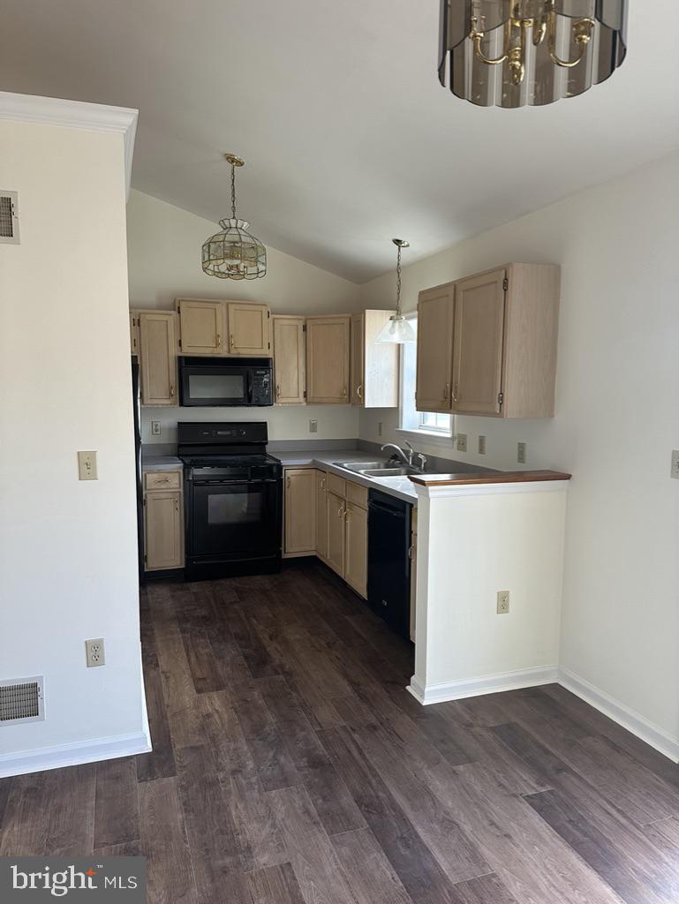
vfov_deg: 71.6
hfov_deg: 56.9
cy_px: 452
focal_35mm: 24
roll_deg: -0.9
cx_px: 340
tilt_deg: -6.2
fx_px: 627
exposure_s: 1/120
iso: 200
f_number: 1.78
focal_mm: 6.86
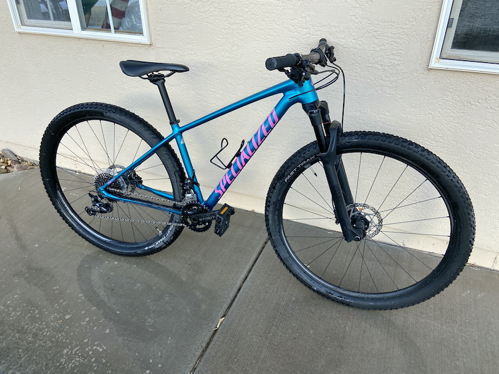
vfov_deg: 53.1
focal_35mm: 26
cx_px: 250
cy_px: 187
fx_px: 375
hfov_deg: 67.3
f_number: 1.8
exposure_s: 1/238
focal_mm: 4.25
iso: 32
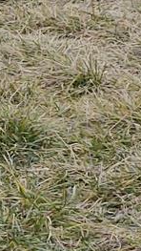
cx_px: -814
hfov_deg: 4.0
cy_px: 45
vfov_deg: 9.4
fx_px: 1522
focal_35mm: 229
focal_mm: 4.75
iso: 100
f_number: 1.7
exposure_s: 1/589
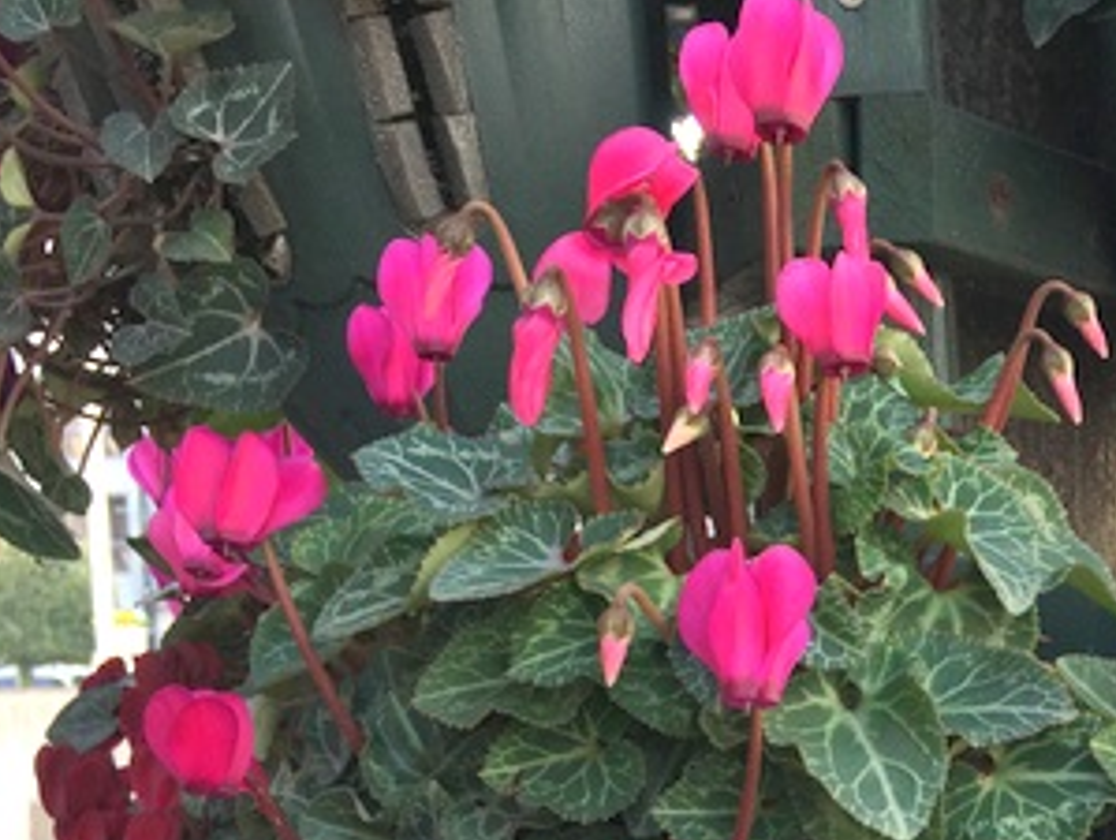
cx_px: 1075
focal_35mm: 62
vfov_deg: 22.5
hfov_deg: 29.4
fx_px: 2001
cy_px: 889
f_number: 2.2
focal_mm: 4.15
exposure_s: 1/122
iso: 25
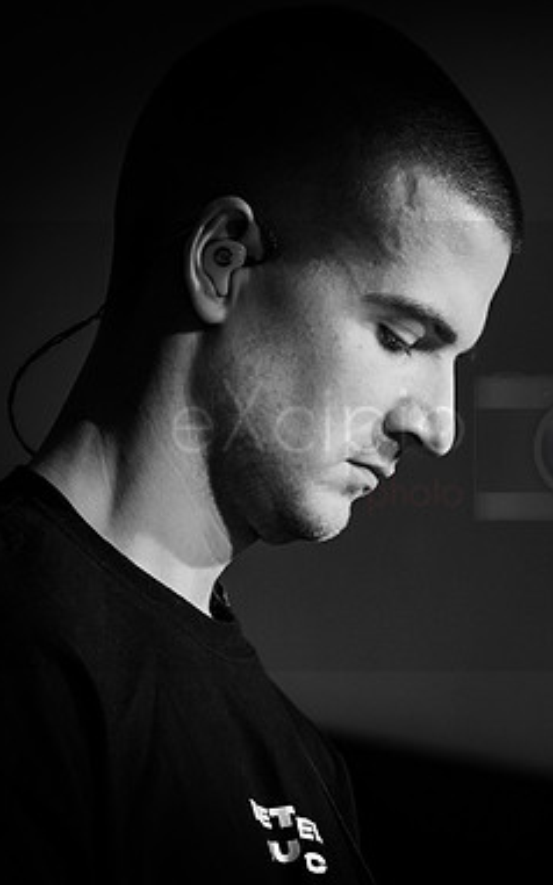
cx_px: 669
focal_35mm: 522
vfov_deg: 4.0
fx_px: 12592
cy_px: 474
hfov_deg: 2.5
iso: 3200
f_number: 5.6
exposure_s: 1/125
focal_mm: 294
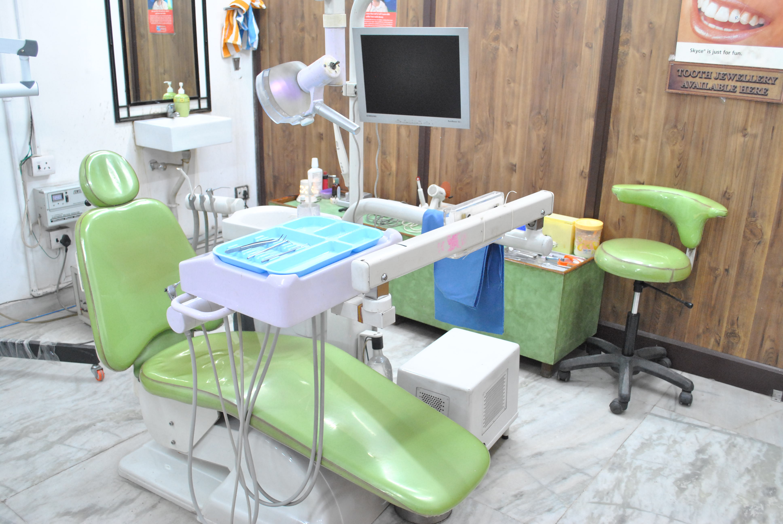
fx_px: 719
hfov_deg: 57.2
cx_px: 392
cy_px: 262
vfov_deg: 40.1
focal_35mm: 33
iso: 800
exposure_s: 1/20
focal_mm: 22
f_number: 5.6
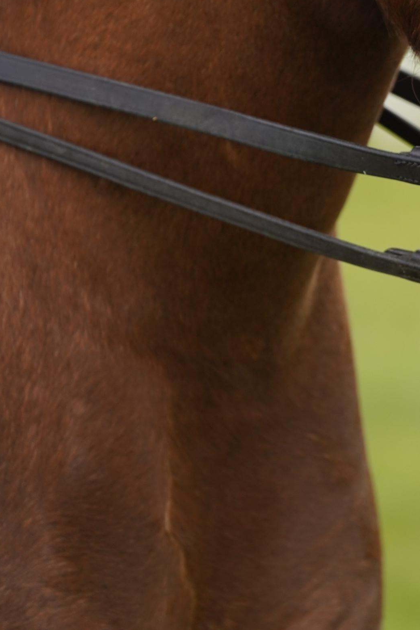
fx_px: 7752
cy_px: -44
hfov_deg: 3.1
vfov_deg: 4.6
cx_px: 506
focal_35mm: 443
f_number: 4
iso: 250
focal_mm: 180
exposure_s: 1/400
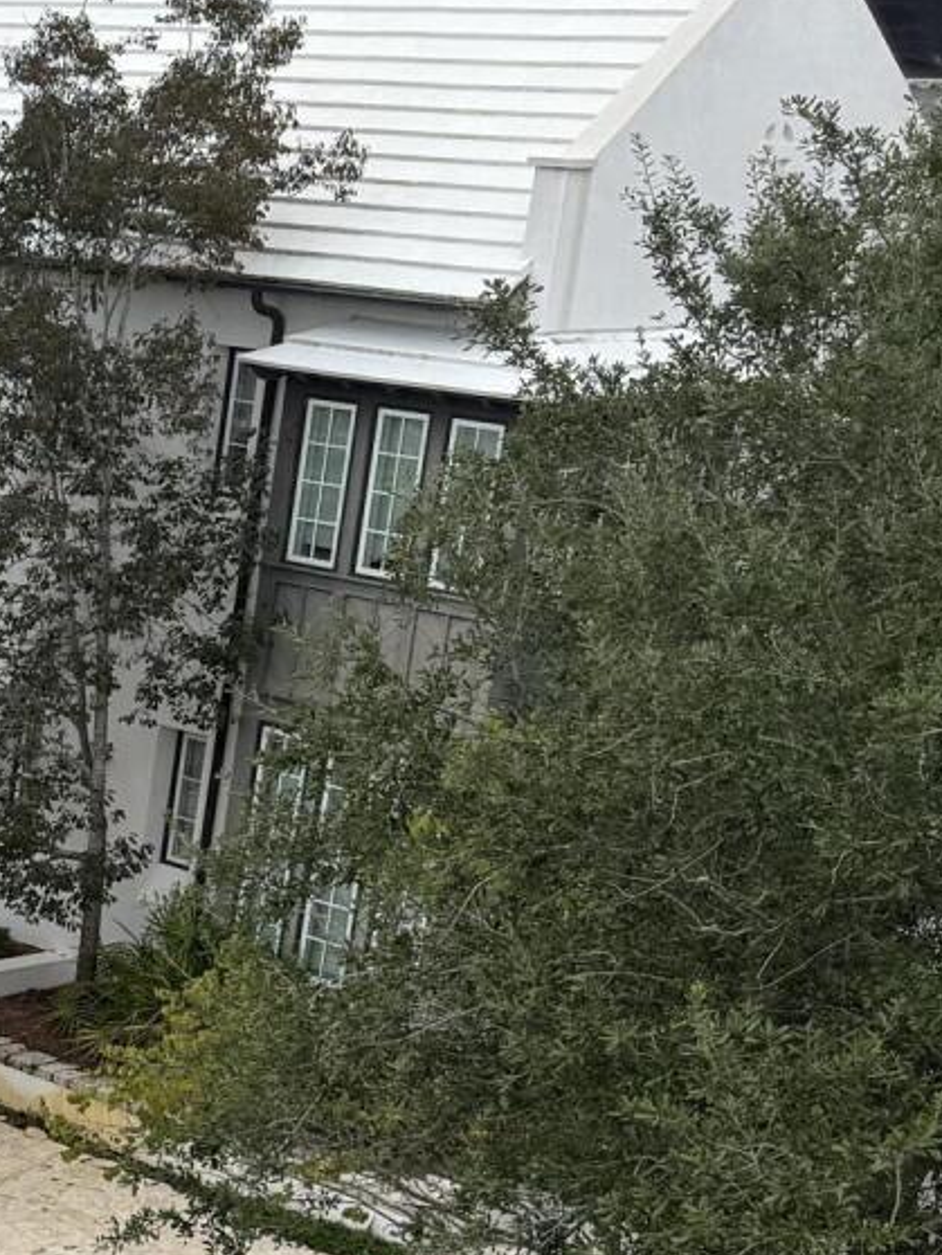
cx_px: -737
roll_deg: -1.8
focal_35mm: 86
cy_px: 1228
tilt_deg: -18.8
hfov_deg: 15.0
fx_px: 3118
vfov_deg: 22.0
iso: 80
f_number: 1.78
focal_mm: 6.76
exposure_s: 1/2525
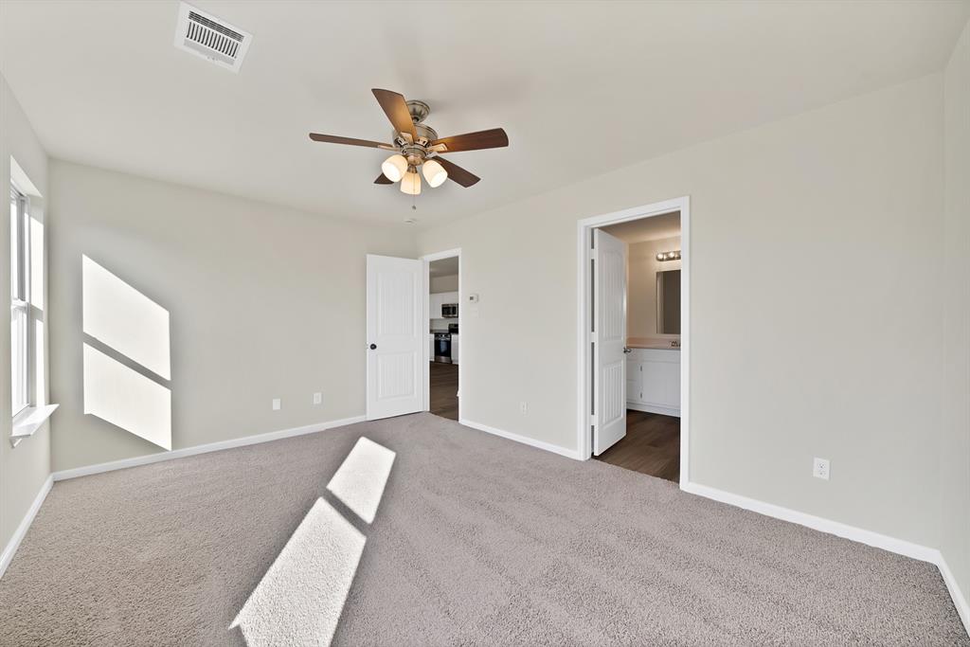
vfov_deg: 90.0
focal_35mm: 12
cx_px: 485
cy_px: 324
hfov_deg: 112.6
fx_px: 323
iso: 640
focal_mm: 12
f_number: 9
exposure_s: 1/20
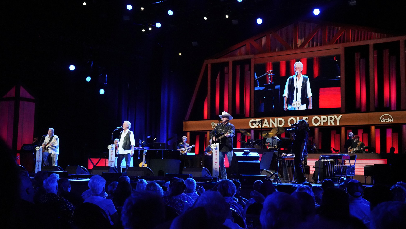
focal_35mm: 51
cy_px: 116
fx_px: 549
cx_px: 202
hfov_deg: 40.6
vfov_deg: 23.5
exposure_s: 1/100
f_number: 5.6
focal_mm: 48
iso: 12800
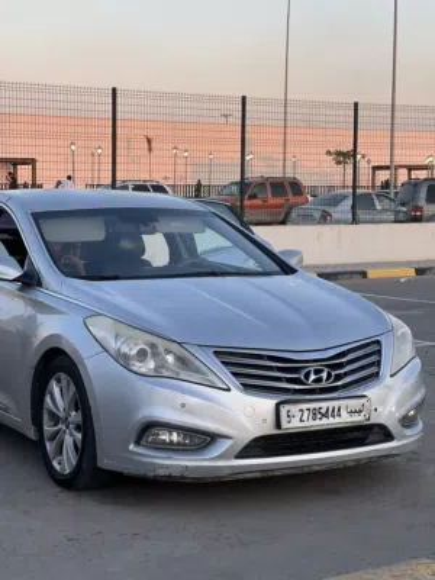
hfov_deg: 19.1
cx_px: 218
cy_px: 290
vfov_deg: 25.3
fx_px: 1290
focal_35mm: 77
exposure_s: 1/121
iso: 64
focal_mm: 9
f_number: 2.8
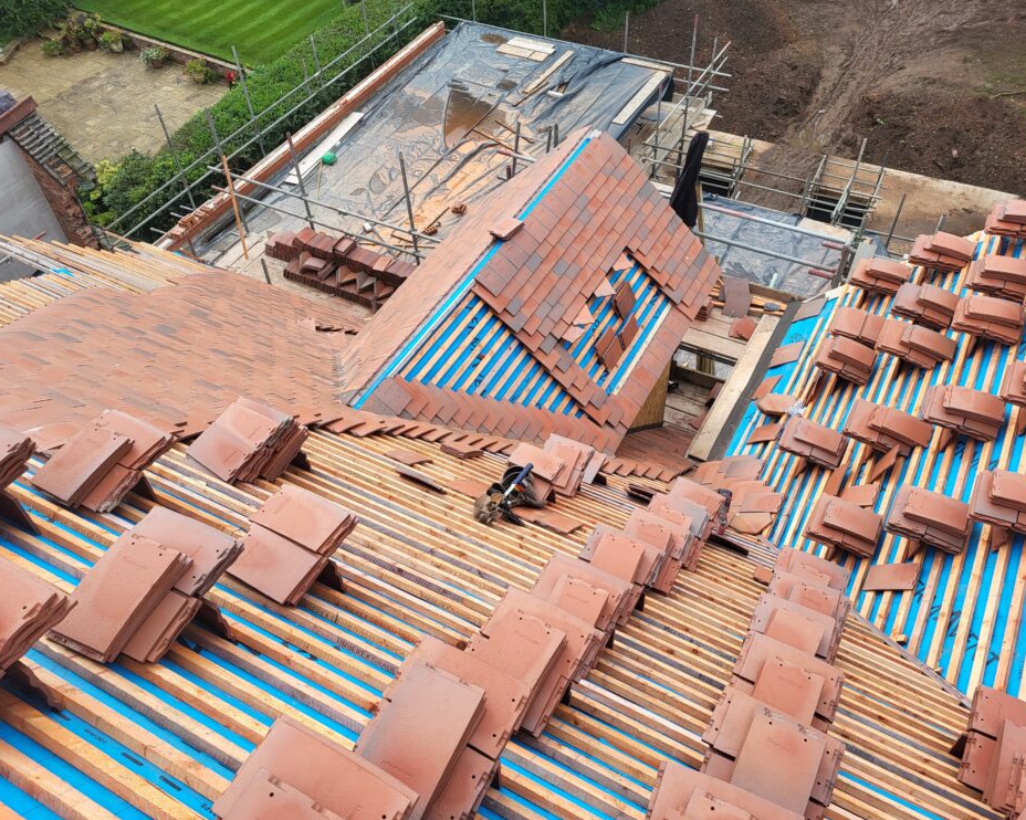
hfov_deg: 62.2
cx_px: 489
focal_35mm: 28
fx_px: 850
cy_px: 403
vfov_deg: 51.5
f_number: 1.8
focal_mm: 5.4
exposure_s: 1/738
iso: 40
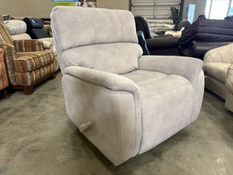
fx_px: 175
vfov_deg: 53.1
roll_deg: -0.8
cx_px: 116
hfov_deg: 67.3
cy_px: 88
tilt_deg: -19.3
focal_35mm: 26
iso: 160
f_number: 1.6
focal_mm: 5.96
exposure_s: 1/60
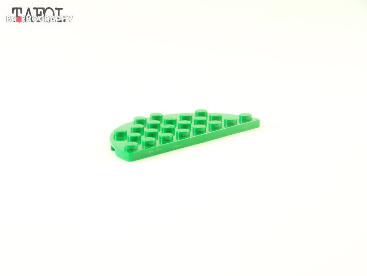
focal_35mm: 94
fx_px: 997
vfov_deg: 15.7
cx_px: 184
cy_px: 138
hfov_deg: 20.9
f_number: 3.2
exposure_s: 1/30
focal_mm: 15.6
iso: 200
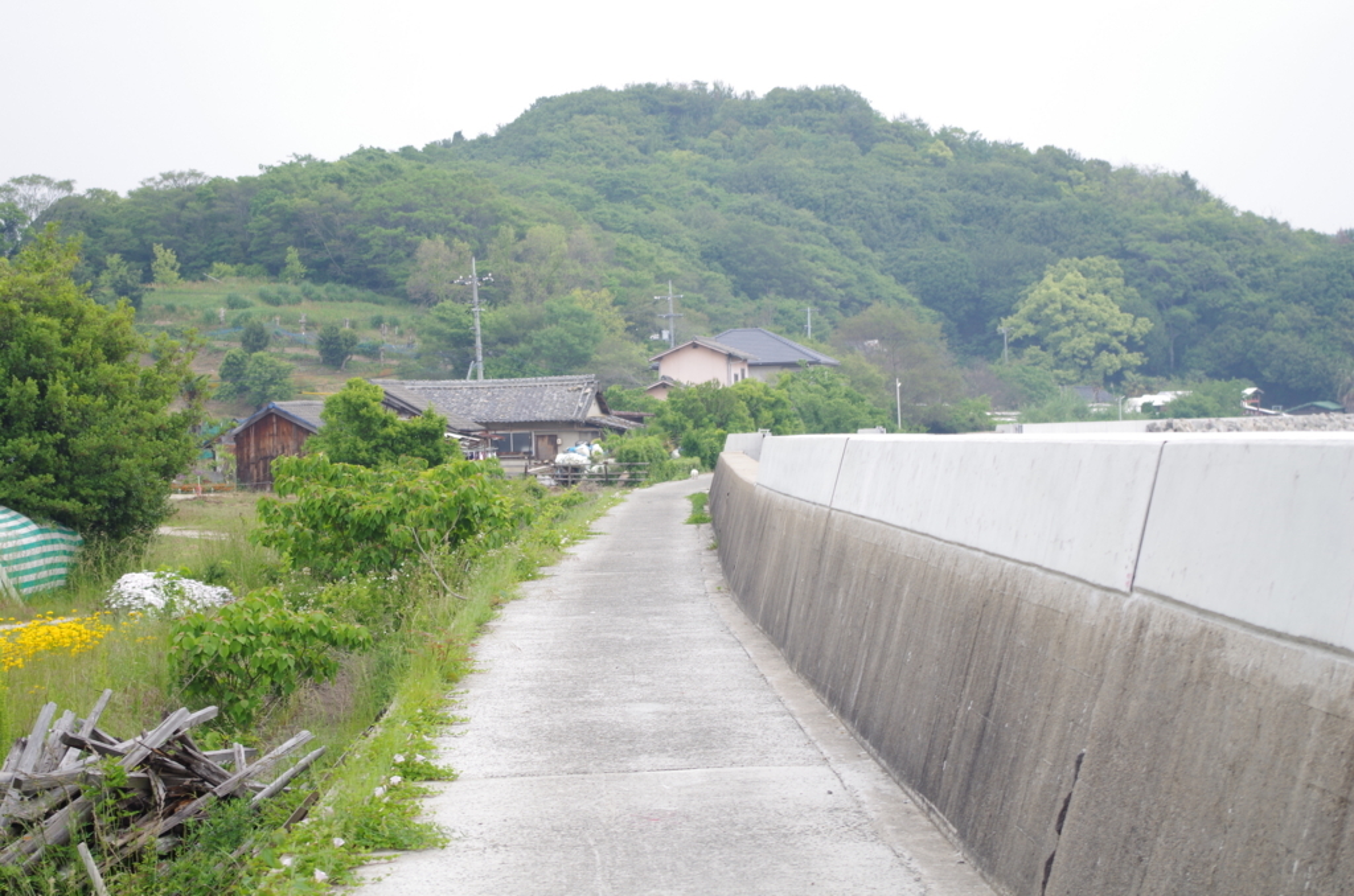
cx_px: 677
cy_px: 448
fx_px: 3077
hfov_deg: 24.8
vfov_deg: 16.6
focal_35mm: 82
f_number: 5.6
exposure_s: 1/125
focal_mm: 55
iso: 100
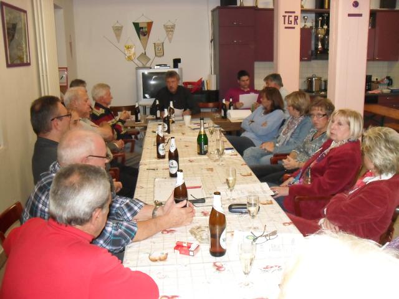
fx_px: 403
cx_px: 200
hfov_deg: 52.6
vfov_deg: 40.7
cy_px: 150
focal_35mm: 35
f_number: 2.8
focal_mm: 6.2
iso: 400
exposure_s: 1/45
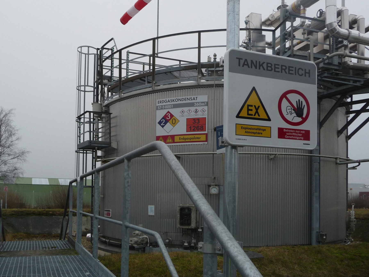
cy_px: 138
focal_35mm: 28
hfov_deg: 63.4
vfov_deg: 49.7
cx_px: 184
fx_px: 298
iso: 100
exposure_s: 1/40
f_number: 3.3
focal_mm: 4.7
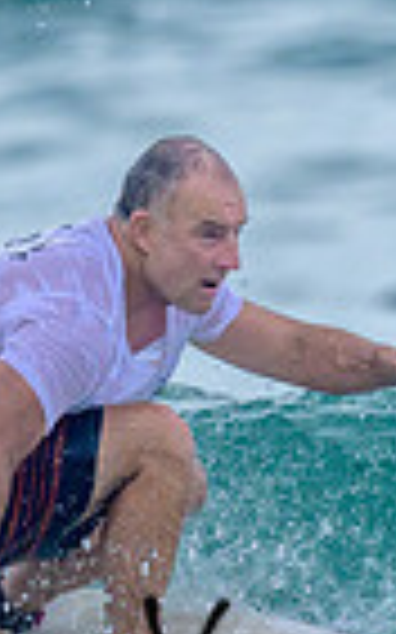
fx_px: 79858
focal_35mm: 4620
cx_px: 348
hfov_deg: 0.3
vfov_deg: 0.5
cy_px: 327
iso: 560
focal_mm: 800
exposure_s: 1/2500
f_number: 6.3
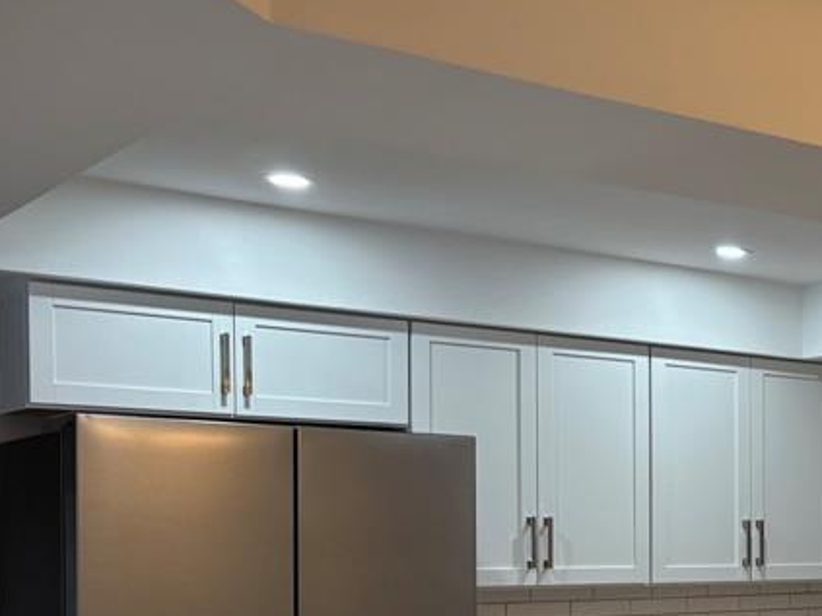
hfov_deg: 27.4
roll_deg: -0.4
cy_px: 573
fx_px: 1496
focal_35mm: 63
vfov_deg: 22.6
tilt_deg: -1.4
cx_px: 958
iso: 125
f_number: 1.6
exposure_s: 1/120
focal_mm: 5.96
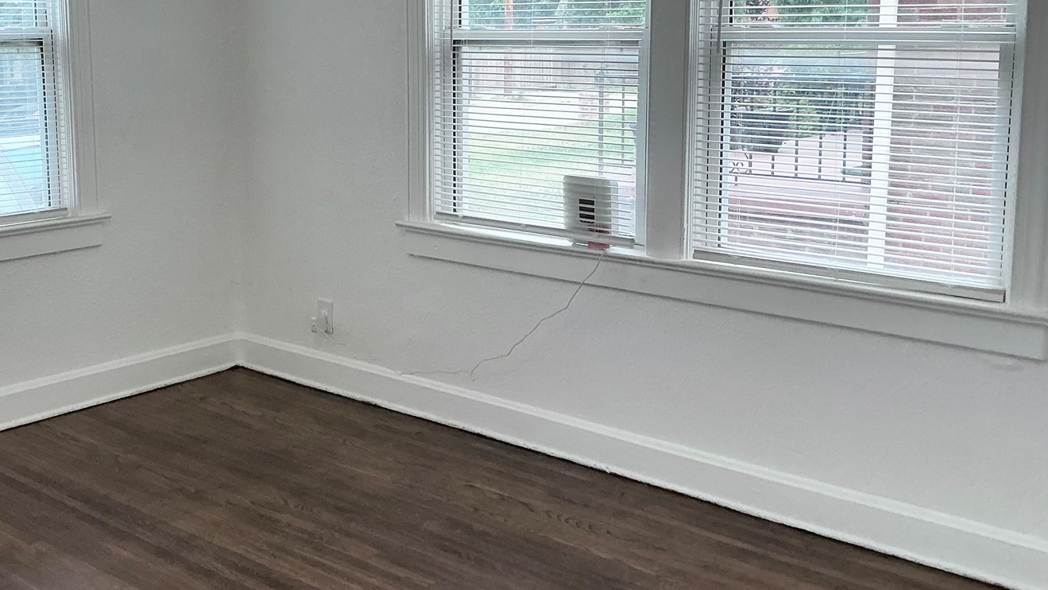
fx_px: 1278
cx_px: 356
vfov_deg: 25.9
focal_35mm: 46
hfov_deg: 44.0
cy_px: 205
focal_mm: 3
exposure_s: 1/120
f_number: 1.8
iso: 64
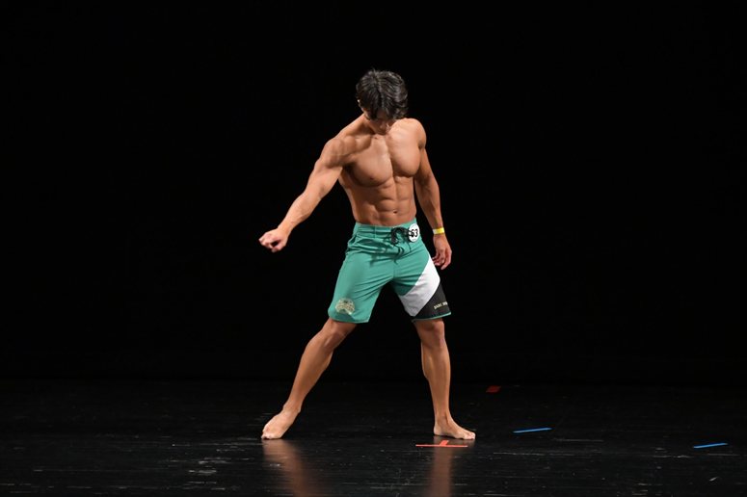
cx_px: 374
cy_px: 248
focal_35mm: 300
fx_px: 6222
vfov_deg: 4.6
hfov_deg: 6.9
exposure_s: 1/400
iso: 3200
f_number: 5.6
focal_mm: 200
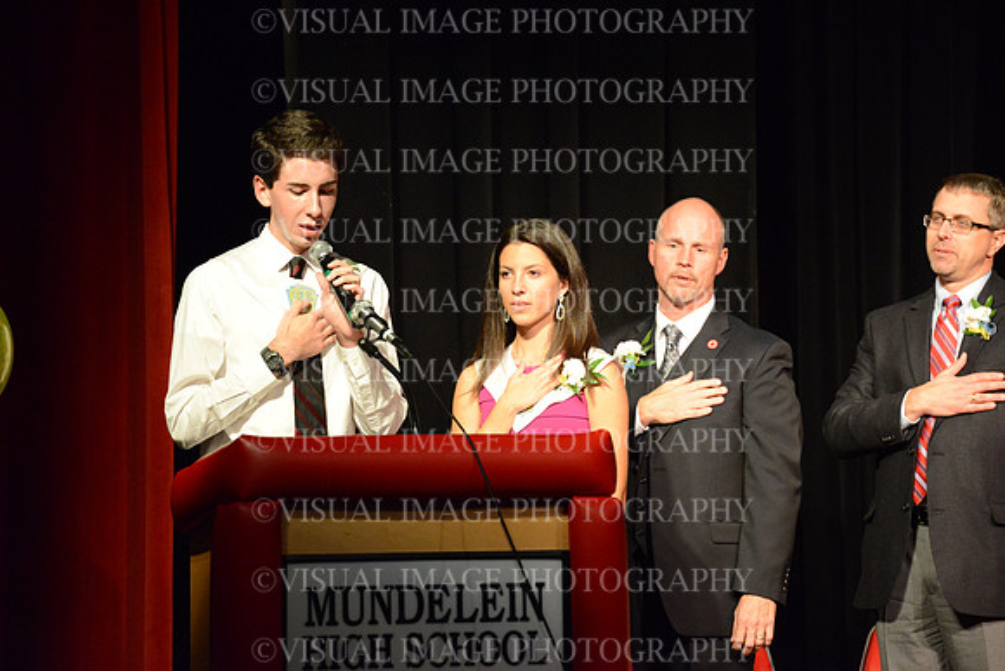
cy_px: 336
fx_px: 5445
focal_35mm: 195
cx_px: 502
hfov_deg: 10.5
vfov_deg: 7.0
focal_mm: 195
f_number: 5
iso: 6400
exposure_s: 1/400
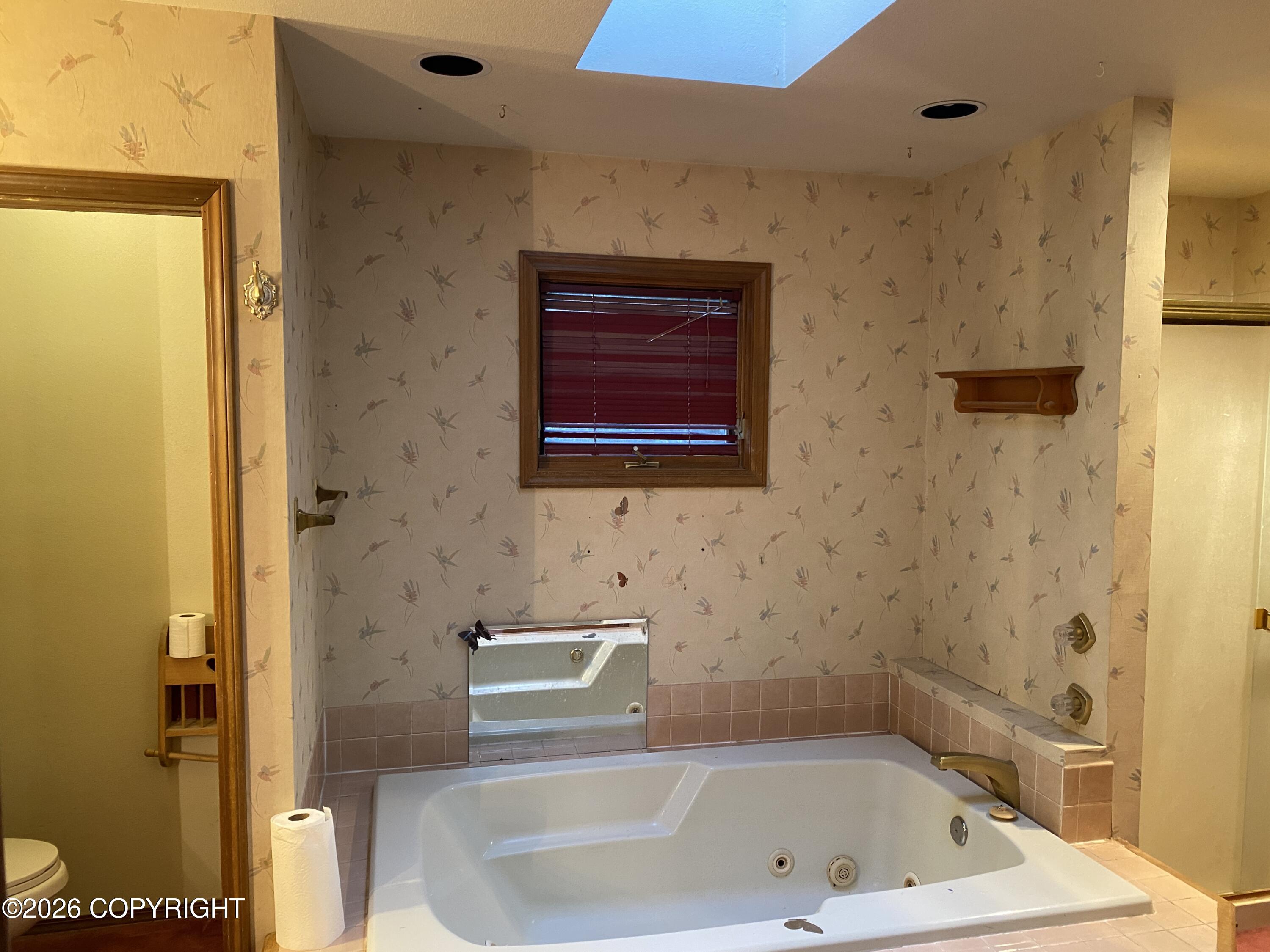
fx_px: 954
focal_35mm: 26
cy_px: 476
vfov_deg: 53.1
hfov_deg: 67.3
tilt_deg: -5.1
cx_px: 635
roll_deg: -0.5
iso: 250
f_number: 1.8
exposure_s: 1/60
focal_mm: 4.25
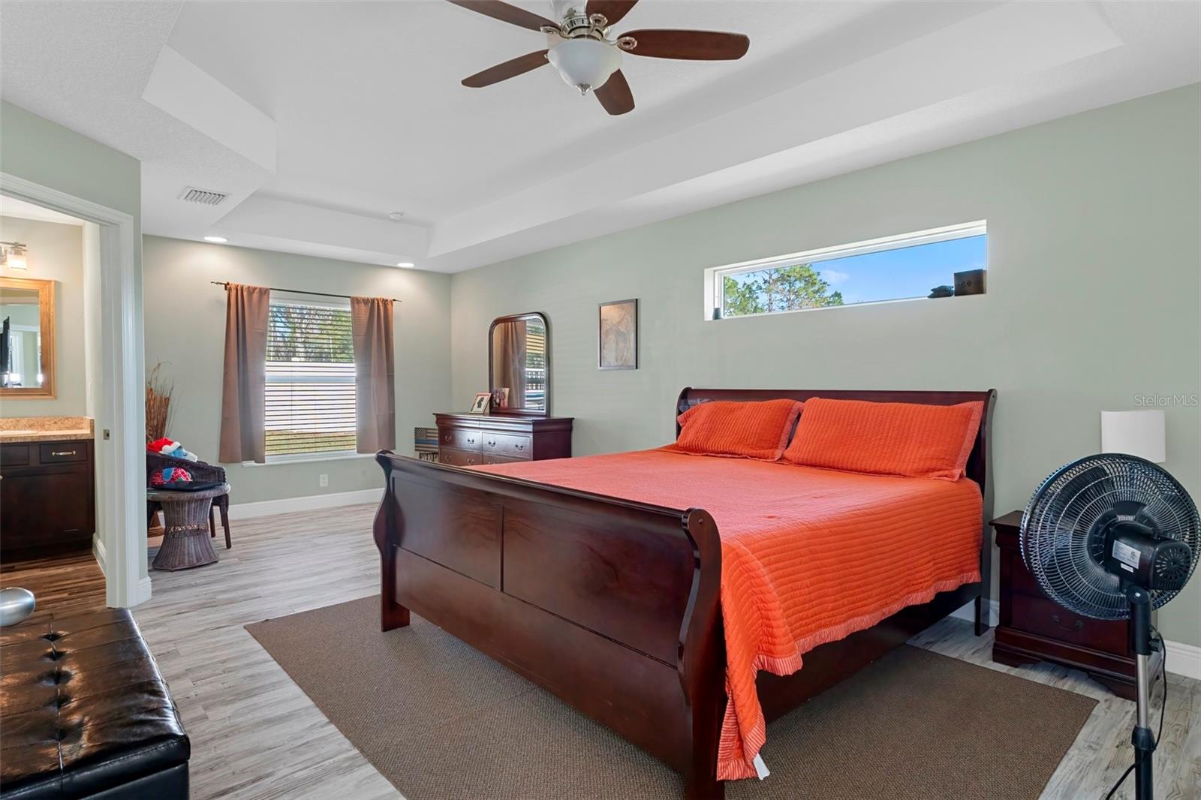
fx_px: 600
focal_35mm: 18
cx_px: 600
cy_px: 400
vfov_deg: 67.4
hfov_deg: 90.0
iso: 1000
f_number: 8
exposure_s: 1/6
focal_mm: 12
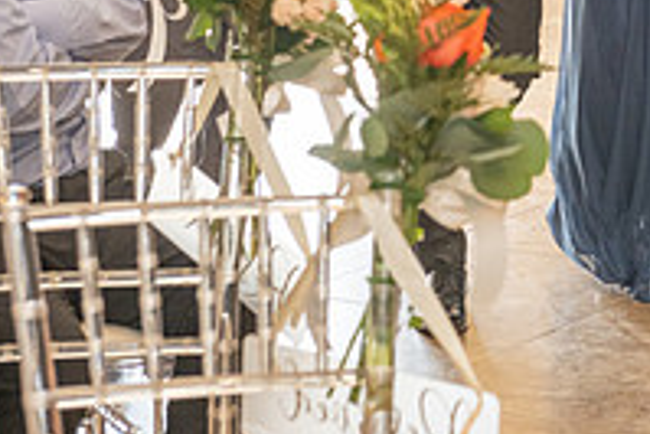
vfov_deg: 8.0
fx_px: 3054
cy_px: -152
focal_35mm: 169
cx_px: 588
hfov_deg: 12.1
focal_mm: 58
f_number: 6.3
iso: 1250
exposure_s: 1/200
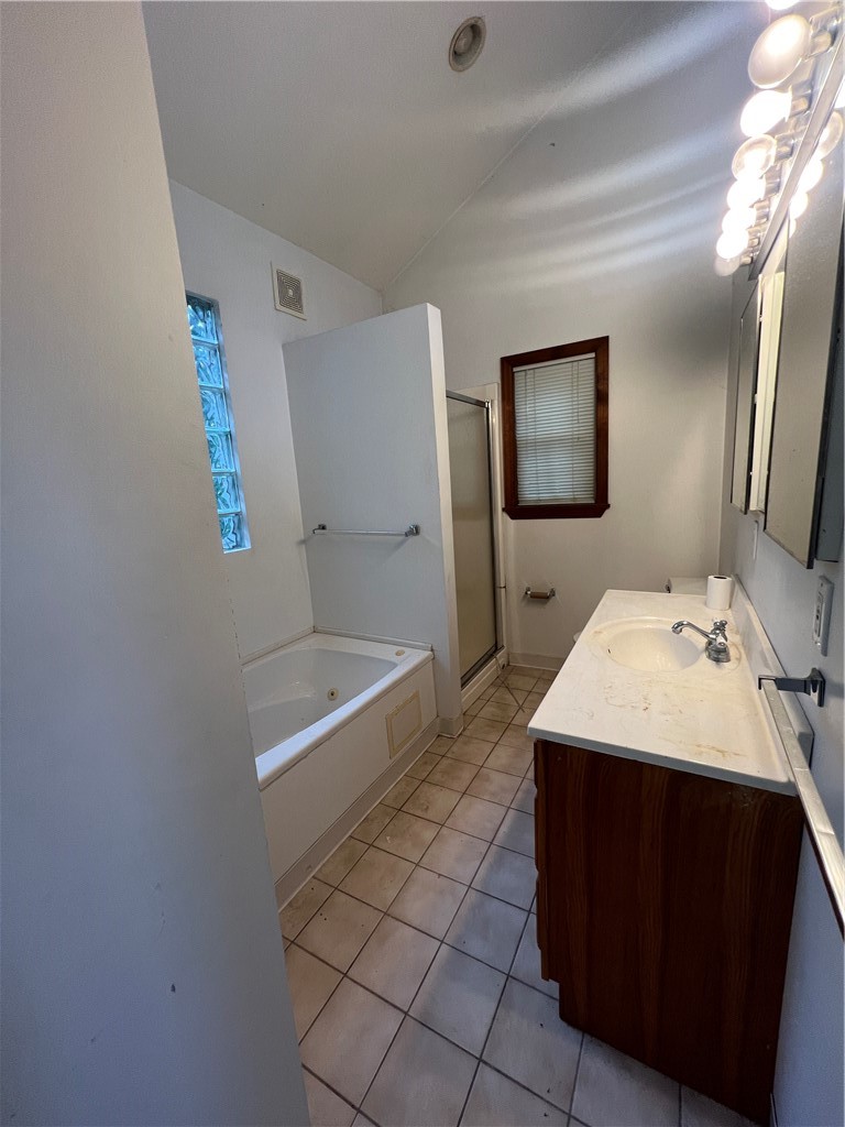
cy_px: 564
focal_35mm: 13
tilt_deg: -9.5
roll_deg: +3.9
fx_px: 423
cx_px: 422
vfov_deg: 106.2
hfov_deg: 89.9
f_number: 1.8
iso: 100
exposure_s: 1/120
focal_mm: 1.57
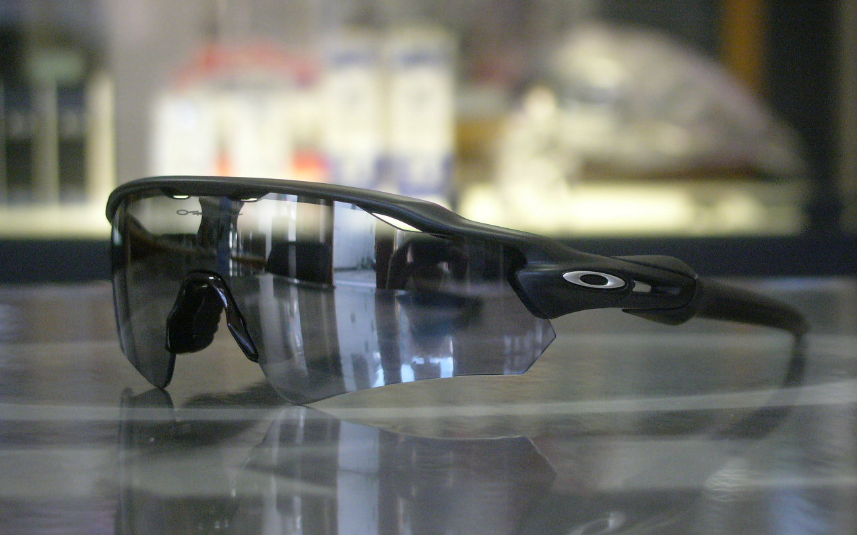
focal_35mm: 96
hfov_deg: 21.6
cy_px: 283
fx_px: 2242
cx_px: 427
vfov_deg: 13.6
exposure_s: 1/250
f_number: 2.4
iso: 400
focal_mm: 22.5
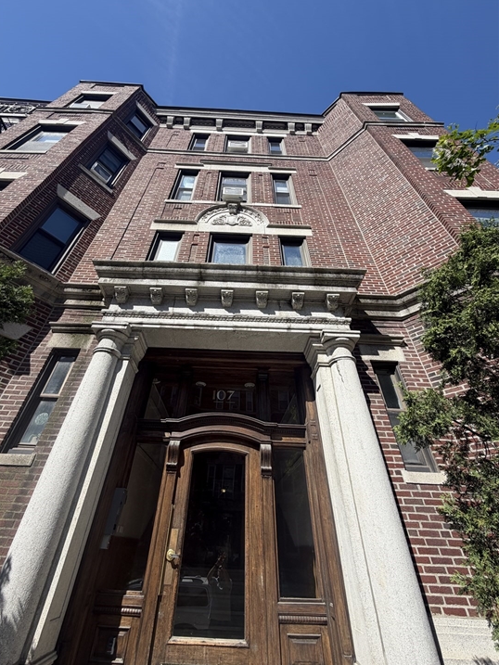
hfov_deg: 81.7
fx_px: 288
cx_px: 233
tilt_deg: +39.8
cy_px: 317
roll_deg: -2.8
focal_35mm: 15
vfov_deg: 98.1
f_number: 2.2
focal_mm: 2.22
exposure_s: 1/770
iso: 25
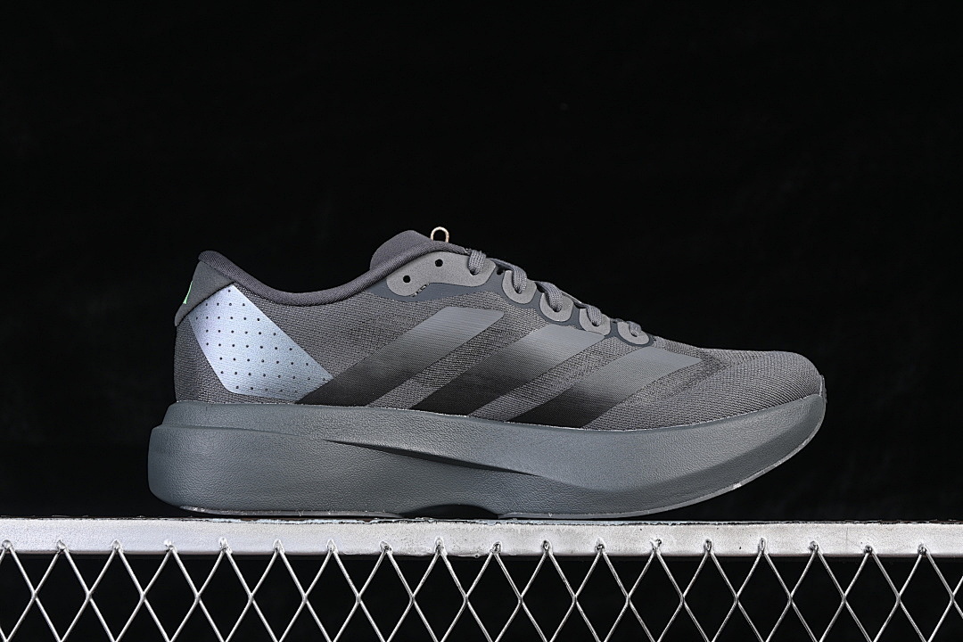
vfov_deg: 18.2
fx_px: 2006
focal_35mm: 75
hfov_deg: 27.0
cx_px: 482
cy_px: 321
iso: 160
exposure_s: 1/60
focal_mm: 50
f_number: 6.3
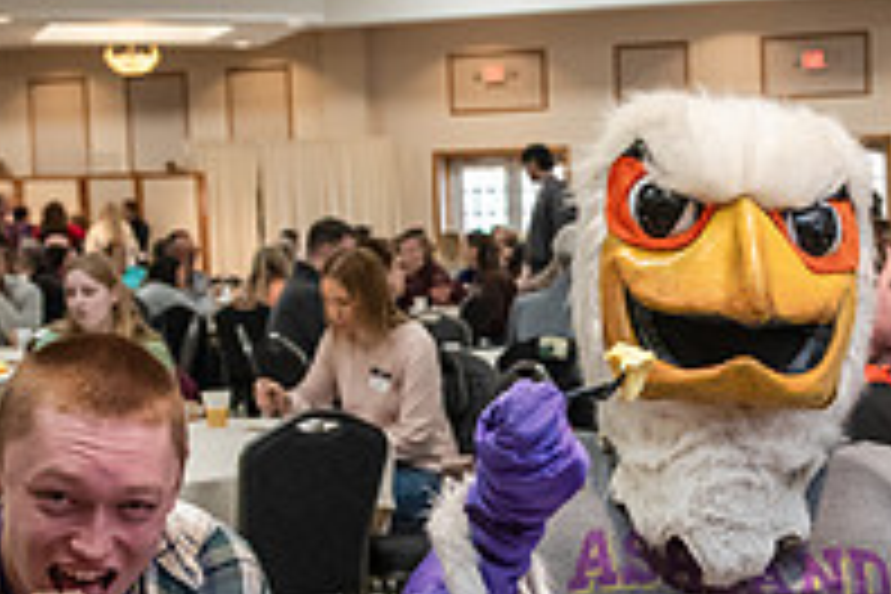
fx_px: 2252
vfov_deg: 15.0
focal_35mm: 91
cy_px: 439
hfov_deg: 22.0
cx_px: 765
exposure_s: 1/125
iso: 2500
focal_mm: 31
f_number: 4
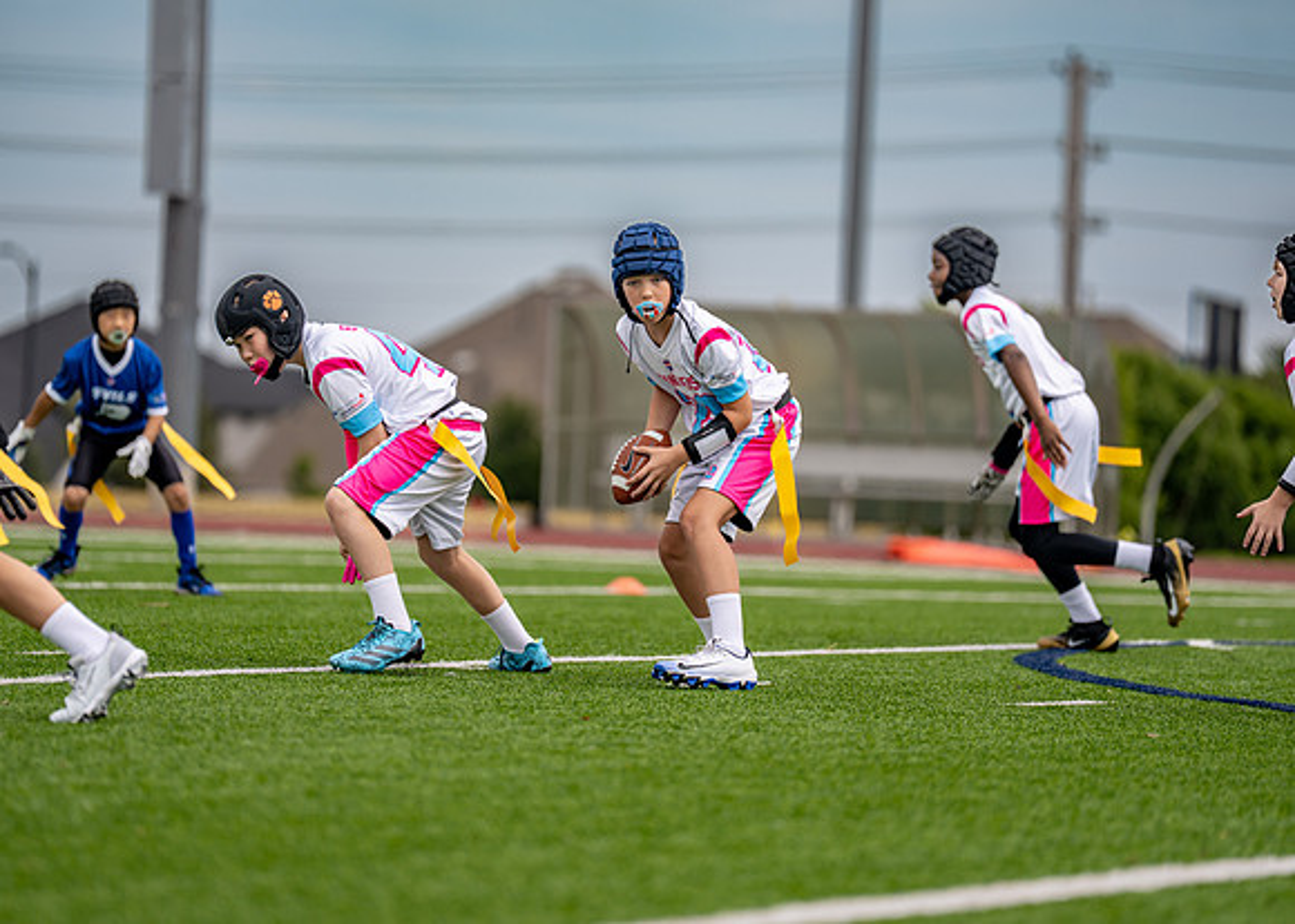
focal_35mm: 217
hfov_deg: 9.3
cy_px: 451
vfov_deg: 6.6
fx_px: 7988
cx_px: 631
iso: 100
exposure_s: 1/2000
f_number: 2.8
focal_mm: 200
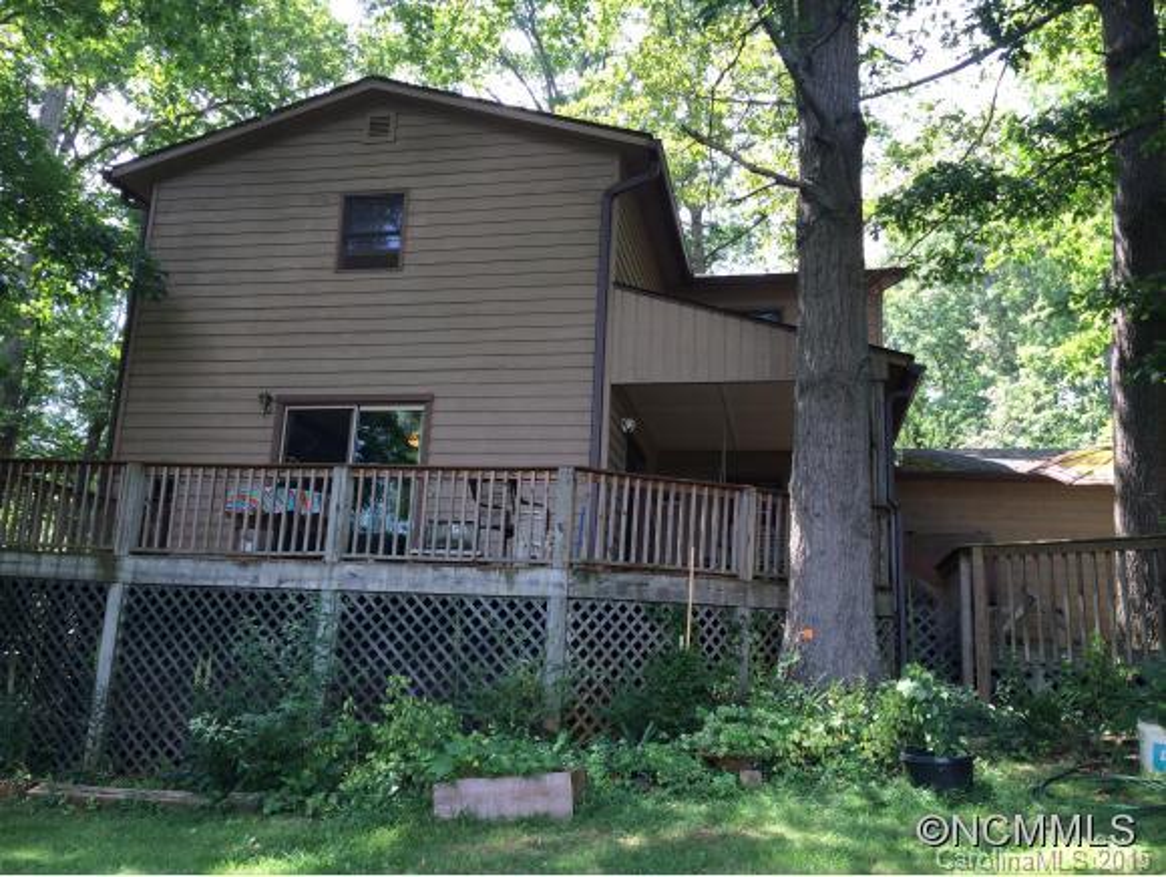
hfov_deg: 59.9
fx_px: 1011
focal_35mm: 30
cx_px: 583
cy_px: 438
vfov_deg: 46.9
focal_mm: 4.12
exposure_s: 1/120
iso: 40
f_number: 2.2
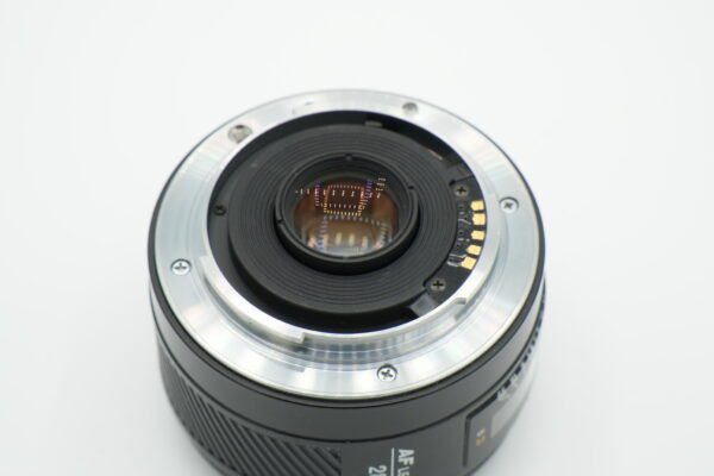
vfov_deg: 13.0
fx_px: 2082
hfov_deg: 19.5
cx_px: 357
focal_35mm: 105
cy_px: 238
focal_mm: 70
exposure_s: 1/125
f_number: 11
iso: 400
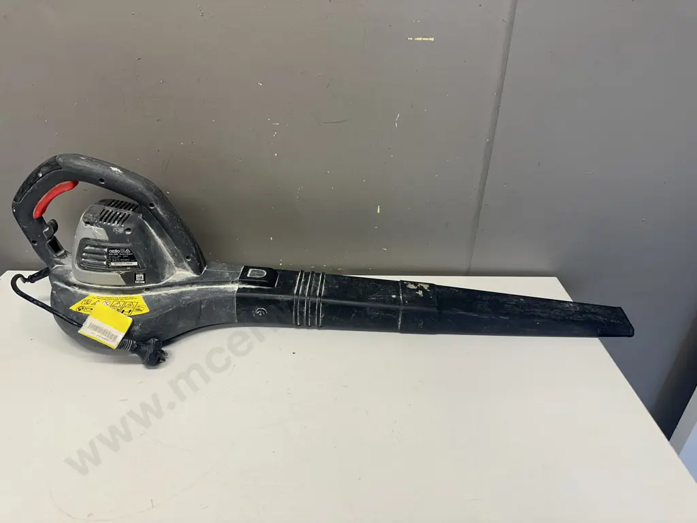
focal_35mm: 24
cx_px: 348
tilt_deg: -29.2
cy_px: 262
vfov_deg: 56.8
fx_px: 483
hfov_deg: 71.6
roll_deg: -0.7
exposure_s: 1/100
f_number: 1.78
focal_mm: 6.86
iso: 100
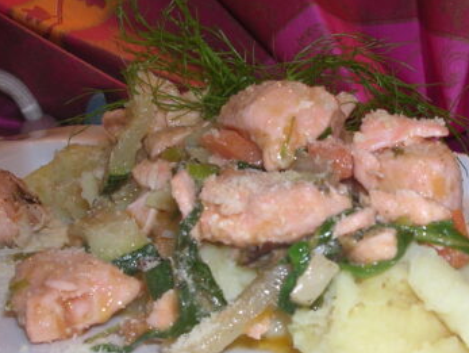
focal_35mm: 70
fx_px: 949
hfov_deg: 27.6
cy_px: 170
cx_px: 299
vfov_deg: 21.0
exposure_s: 1/60.1
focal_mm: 5.8
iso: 100
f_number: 5.6
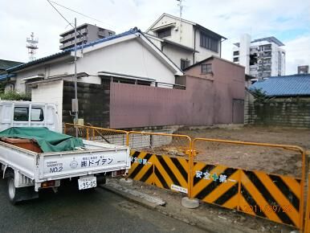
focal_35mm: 26
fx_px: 233
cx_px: 155
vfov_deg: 53.1
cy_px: 116
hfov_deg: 67.3
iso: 80
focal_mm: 4.7
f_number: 8
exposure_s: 1/80
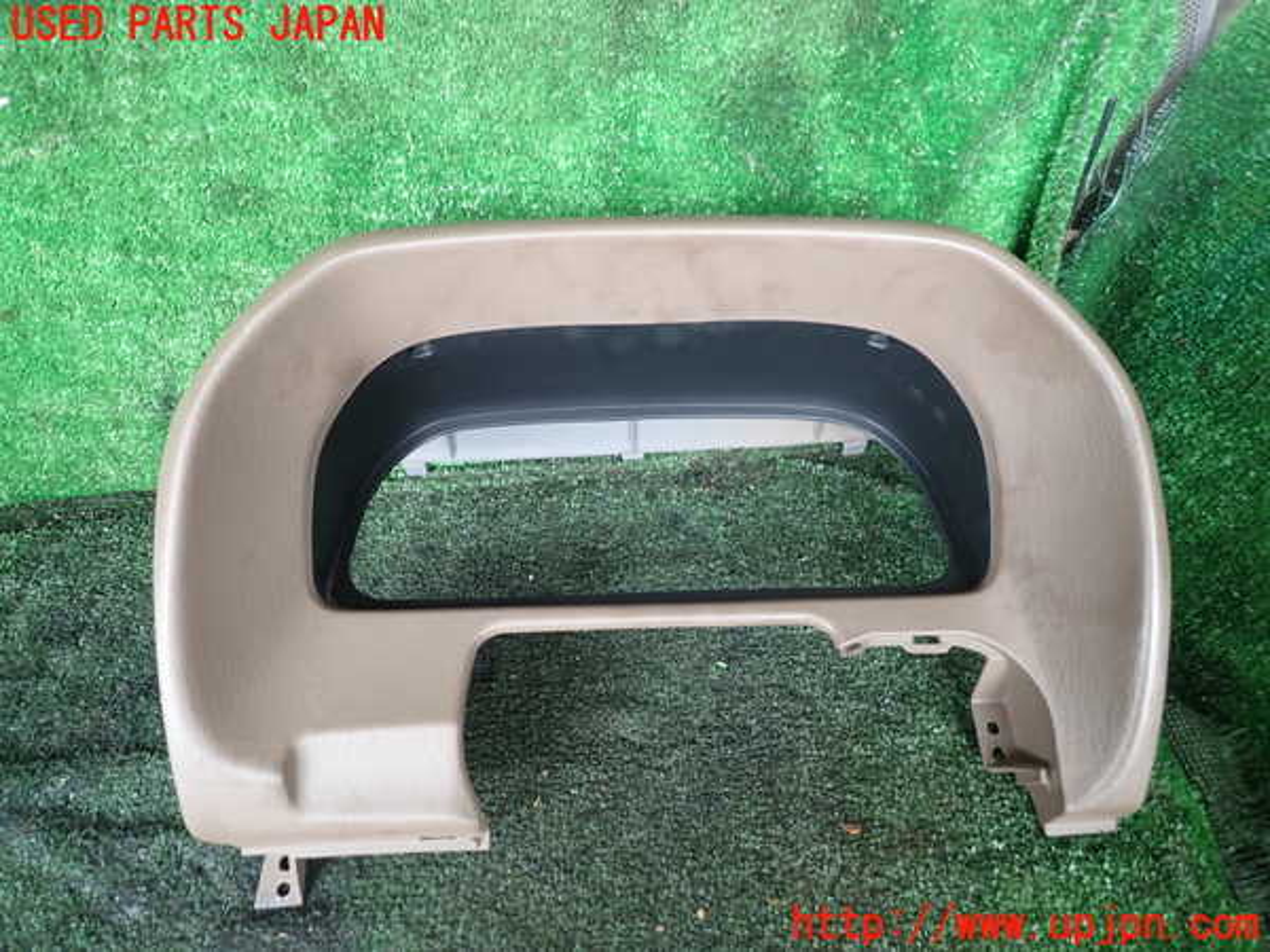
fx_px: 917
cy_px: 476
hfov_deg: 69.4
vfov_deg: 54.9
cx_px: 635
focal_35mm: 25
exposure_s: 1/40
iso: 200
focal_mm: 4.5
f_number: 2
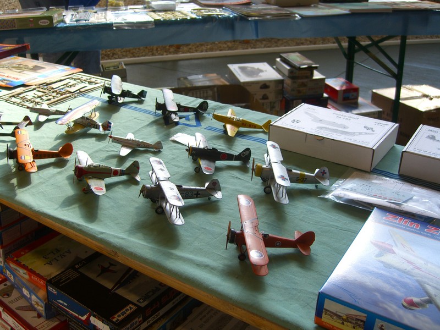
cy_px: 165
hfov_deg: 49.0
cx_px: 220
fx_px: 483
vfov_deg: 37.7
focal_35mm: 38
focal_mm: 7.9
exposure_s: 1/125
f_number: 2.8
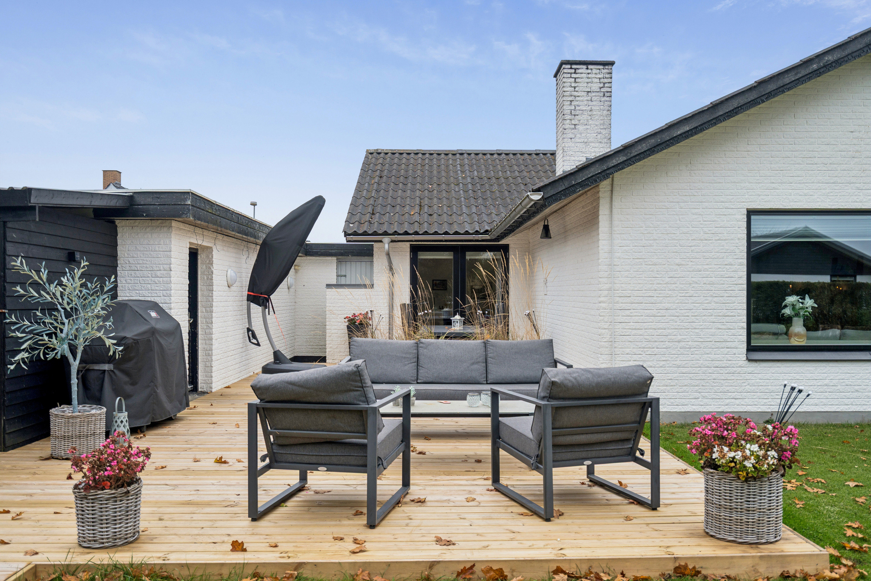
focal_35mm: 31
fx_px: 750
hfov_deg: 60.3
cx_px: 436
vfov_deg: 42.3
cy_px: 290
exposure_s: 1/160
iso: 250
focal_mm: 31
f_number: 4
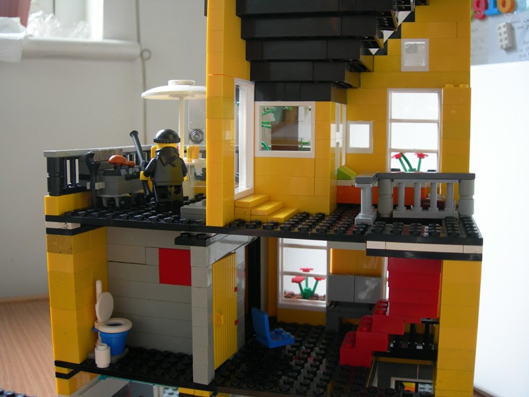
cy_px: 198
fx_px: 581
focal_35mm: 38
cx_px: 264
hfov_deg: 49.0
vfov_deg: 37.7
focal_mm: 7.8
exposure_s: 1/13.4
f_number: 2.8
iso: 50
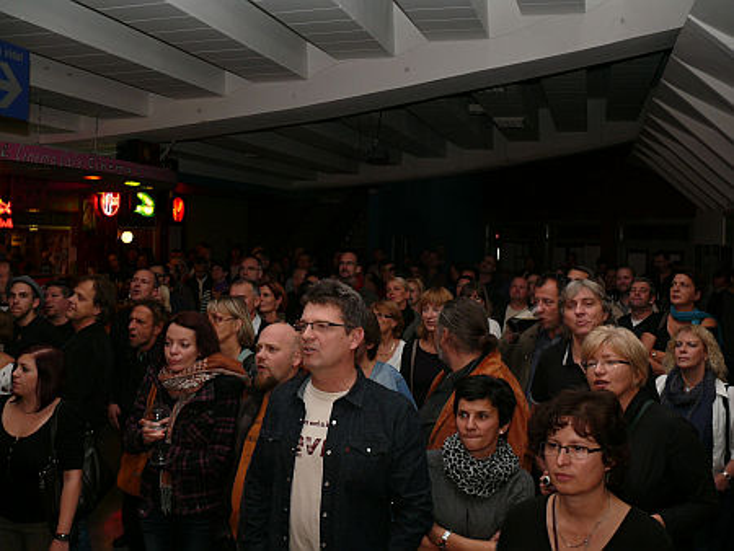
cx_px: 367
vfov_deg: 40.7
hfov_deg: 52.6
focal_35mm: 35
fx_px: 743
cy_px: 276
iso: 100
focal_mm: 7.4
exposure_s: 1/30
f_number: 2.8
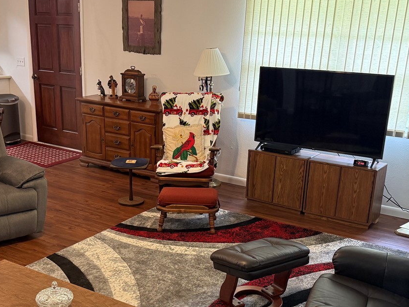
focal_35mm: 46
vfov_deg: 31.1
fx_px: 543
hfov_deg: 41.1
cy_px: 216
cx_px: 168
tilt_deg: -20.1
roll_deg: -2.3
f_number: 1.78
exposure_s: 1/60
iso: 250
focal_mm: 6.76
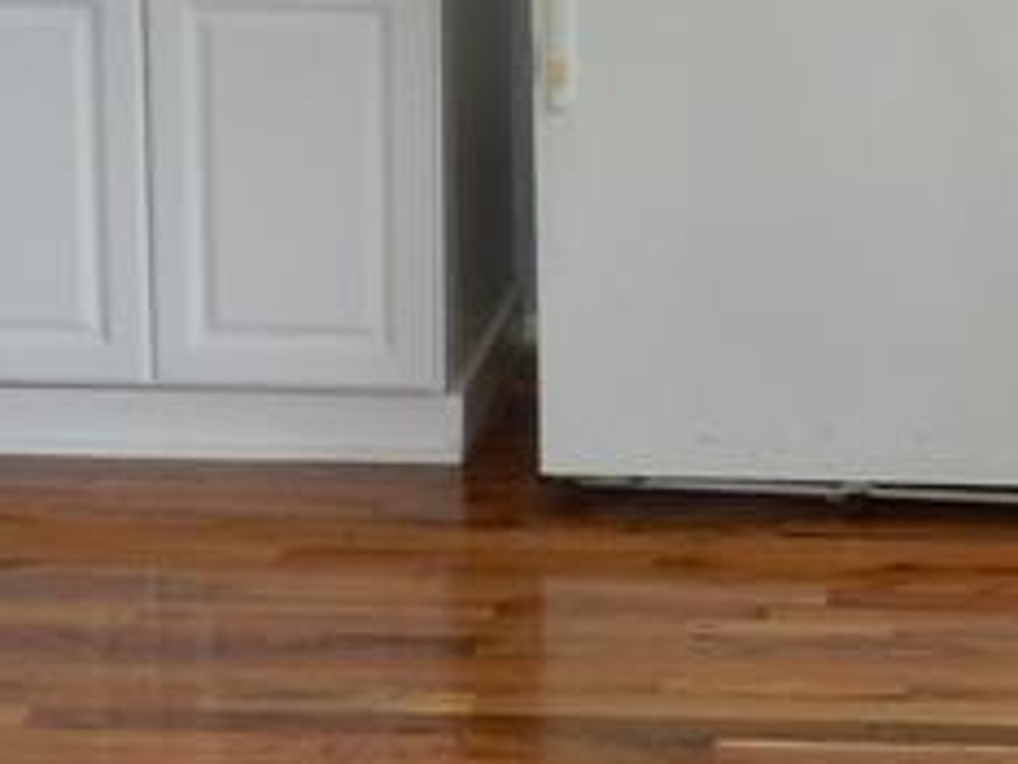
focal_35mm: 110
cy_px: -39
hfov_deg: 17.5
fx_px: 3237
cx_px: 966
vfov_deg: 13.3
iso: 200
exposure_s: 1/30
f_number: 3.7
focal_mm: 4.5
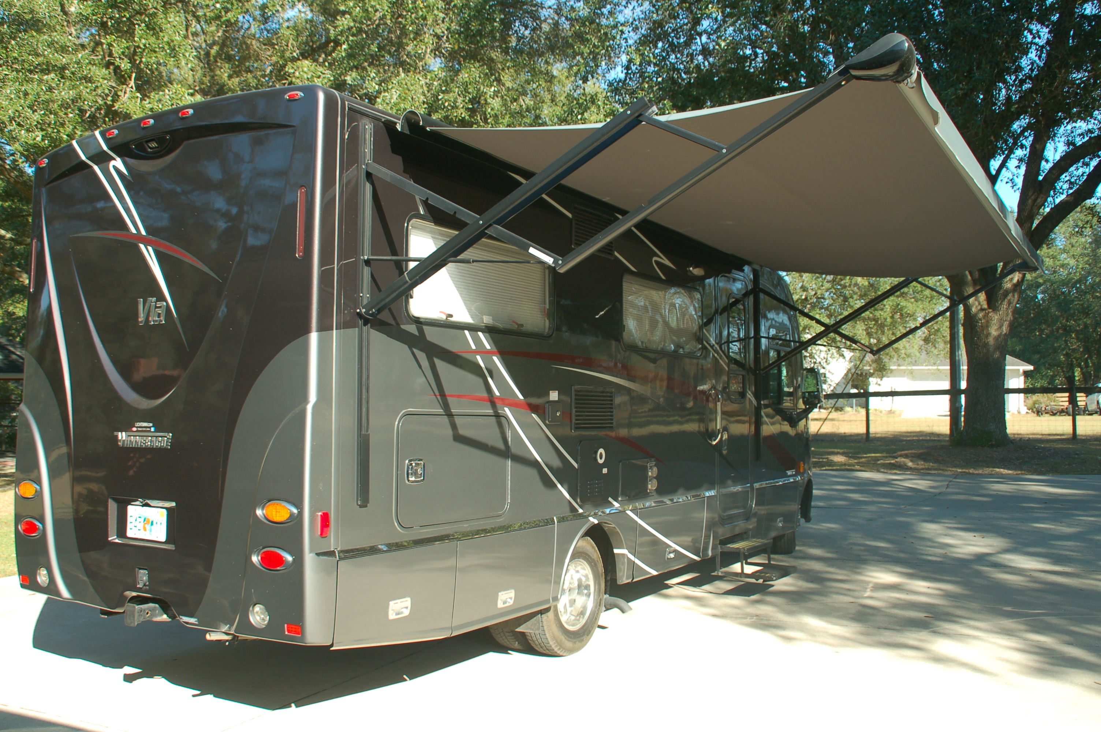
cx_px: 550
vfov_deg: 39.9
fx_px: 1008
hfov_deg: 57.3
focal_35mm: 33
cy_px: 366
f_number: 7.1
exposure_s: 1/200
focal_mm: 22
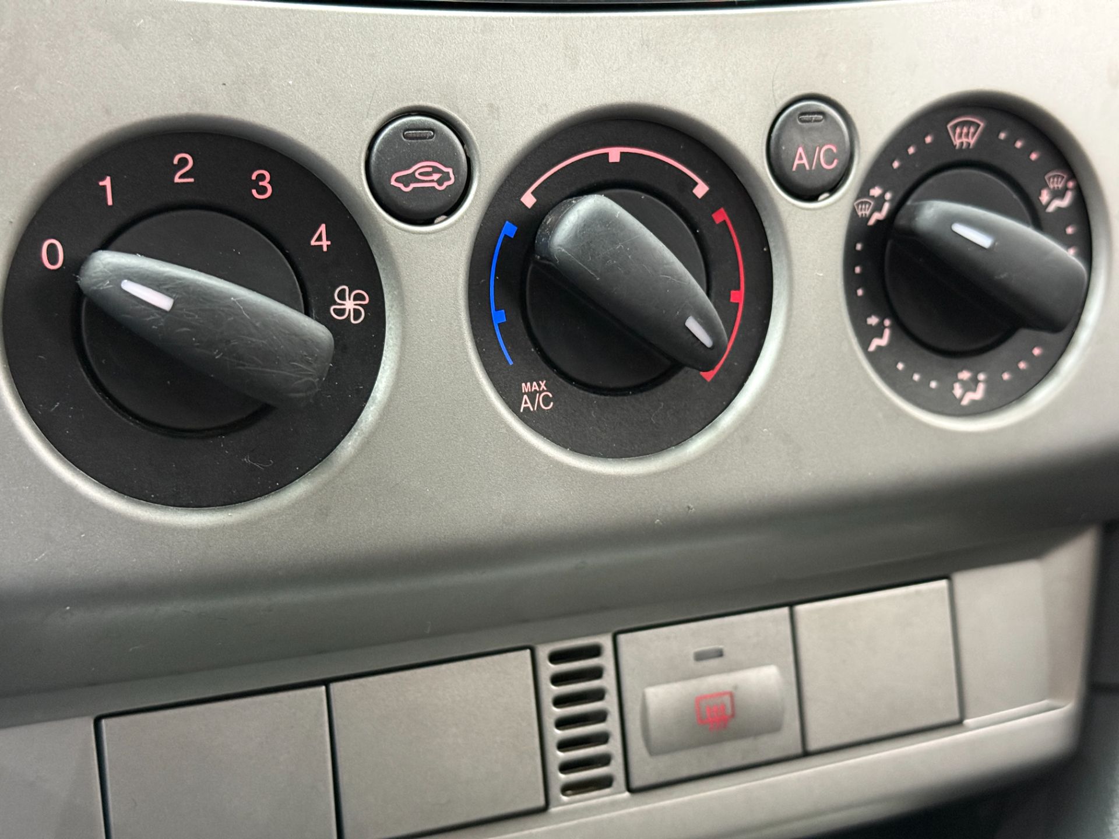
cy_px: 420
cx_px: 560
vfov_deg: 30.3
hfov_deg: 39.7
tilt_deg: -21.6
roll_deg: -4.2
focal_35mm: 48
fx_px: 1552
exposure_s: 1/30
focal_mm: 6.76
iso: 640
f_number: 1.78
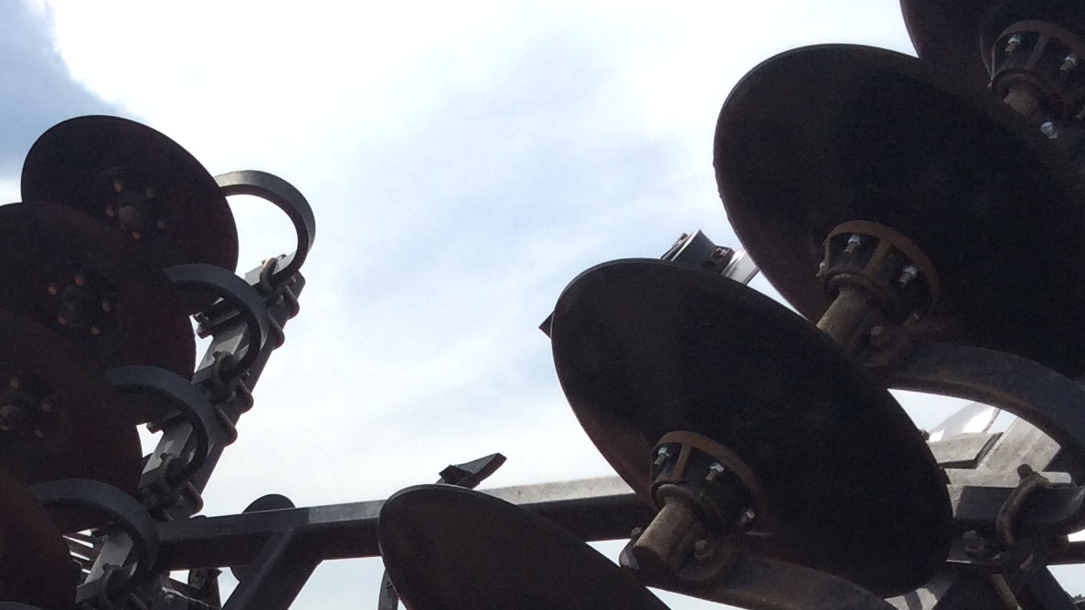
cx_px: 319
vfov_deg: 15.0
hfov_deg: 27.6
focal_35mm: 76
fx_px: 2187
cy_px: 838
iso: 32
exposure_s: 1/1972
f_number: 2.4
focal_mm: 3.3
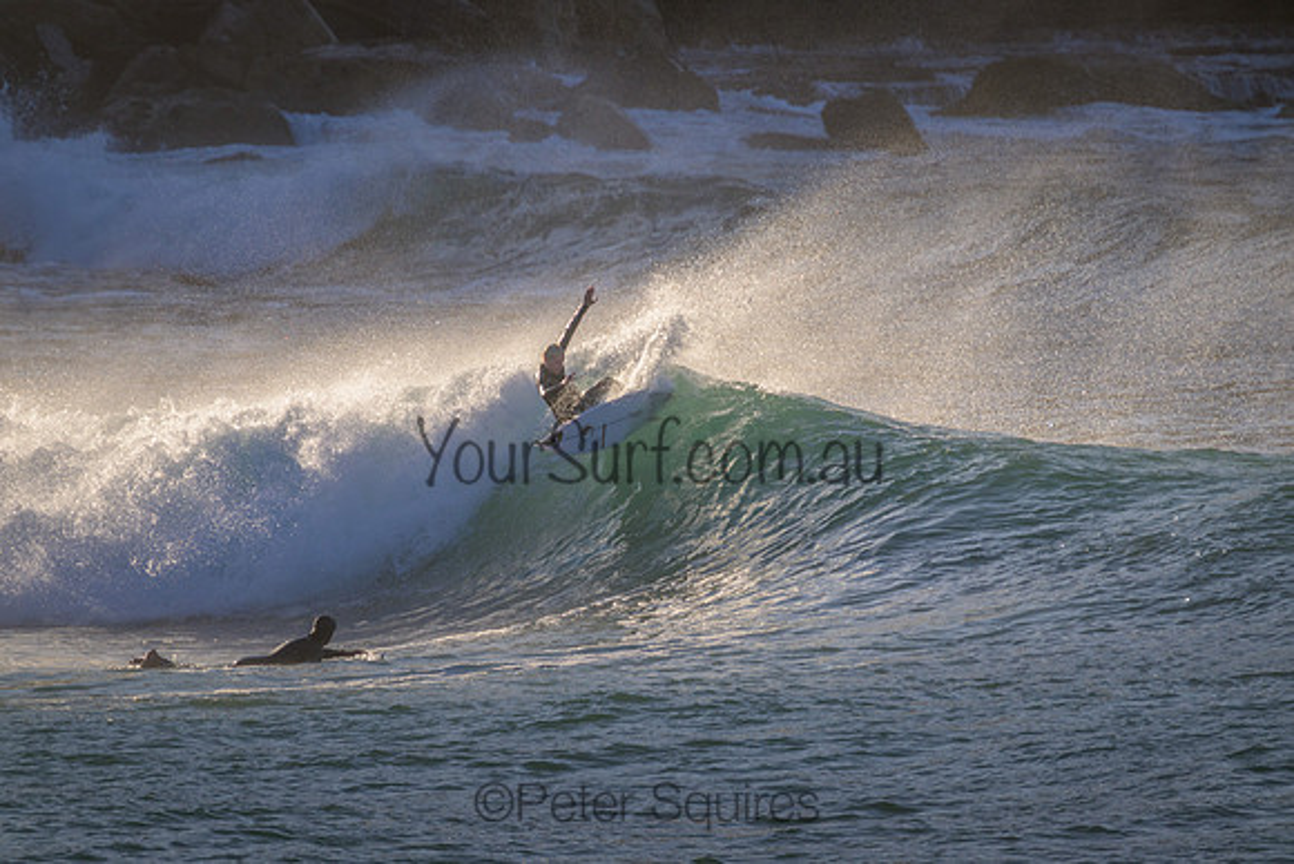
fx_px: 28761
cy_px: 432
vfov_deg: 1.7
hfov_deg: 2.6
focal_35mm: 800
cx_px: 647
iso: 800
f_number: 11
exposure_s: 1/1250
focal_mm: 800
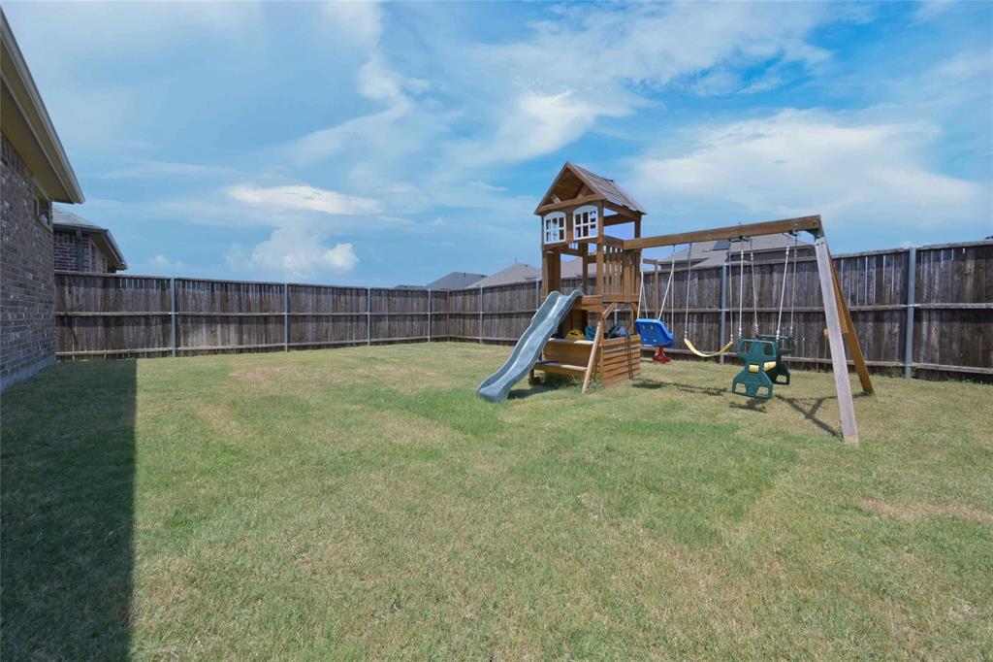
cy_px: 331
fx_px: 386
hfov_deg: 104.3
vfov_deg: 81.2
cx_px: 496
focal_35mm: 14
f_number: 11
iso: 200
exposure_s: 1/500
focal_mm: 14
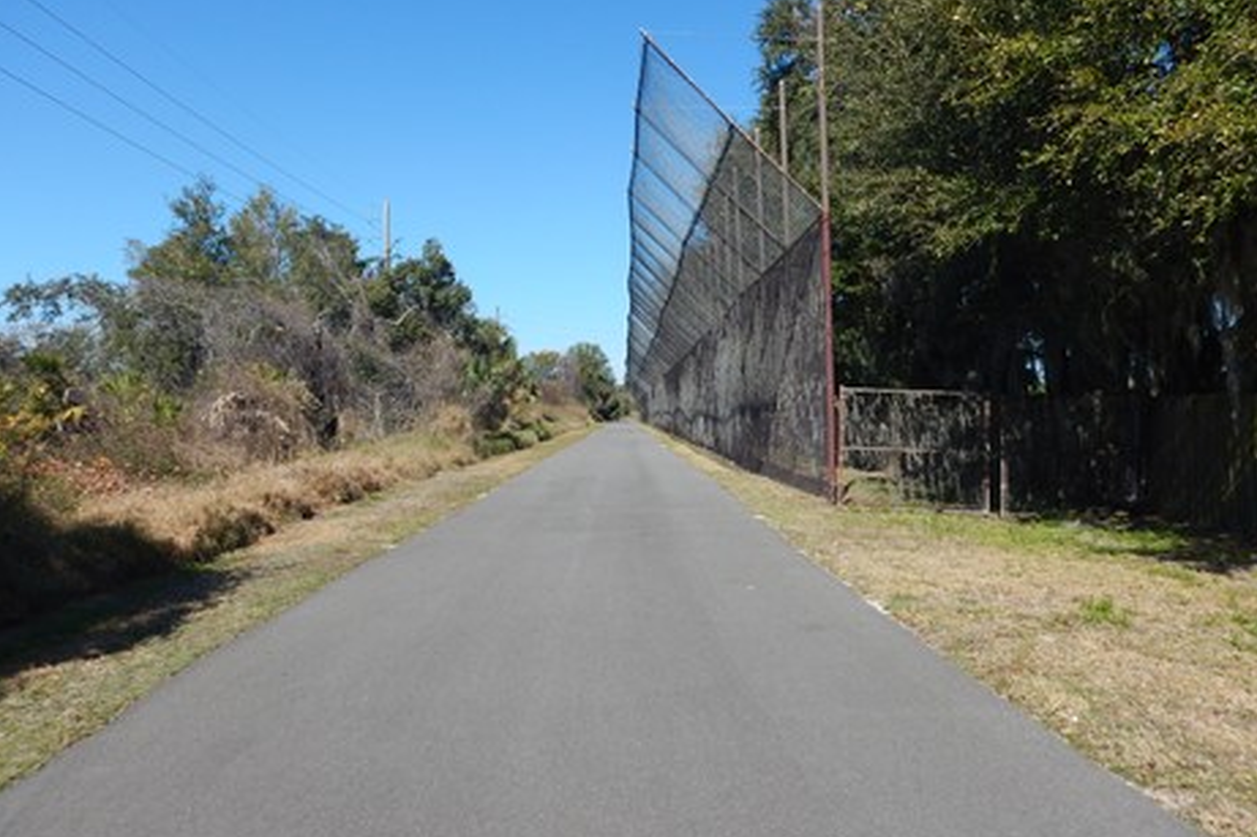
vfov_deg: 49.5
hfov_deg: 69.4
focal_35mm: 26
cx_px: 630
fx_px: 907
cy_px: 382
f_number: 4.1
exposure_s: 1/800
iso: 125
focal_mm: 4.3
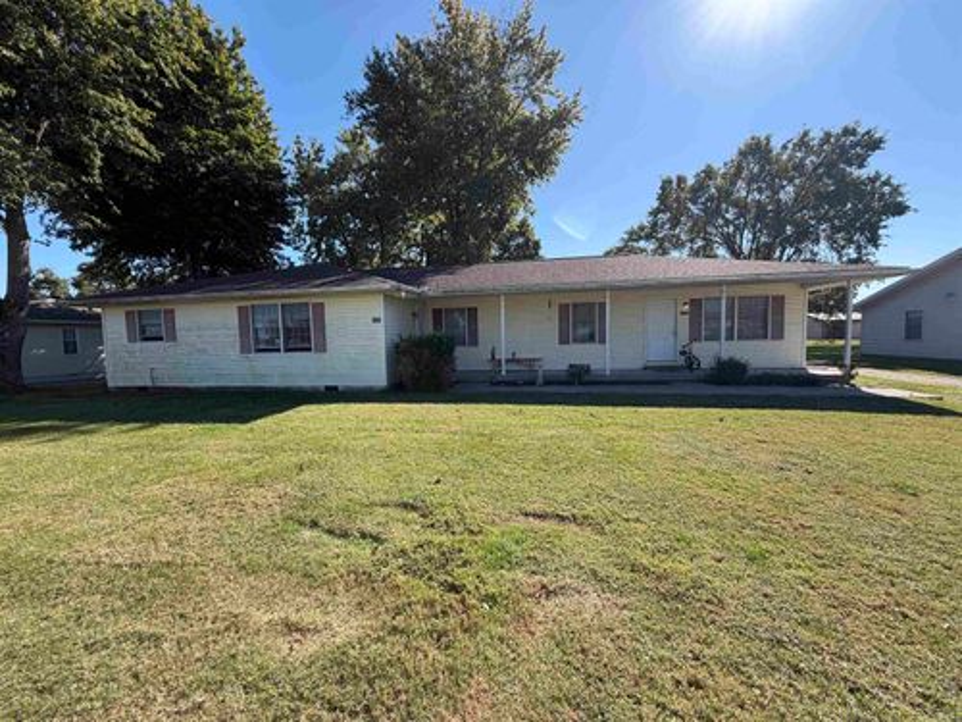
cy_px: 361
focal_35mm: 14
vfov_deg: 85.7
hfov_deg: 102.1
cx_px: 481
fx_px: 389
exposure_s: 1/770
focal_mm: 2.22
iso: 40
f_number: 2.2
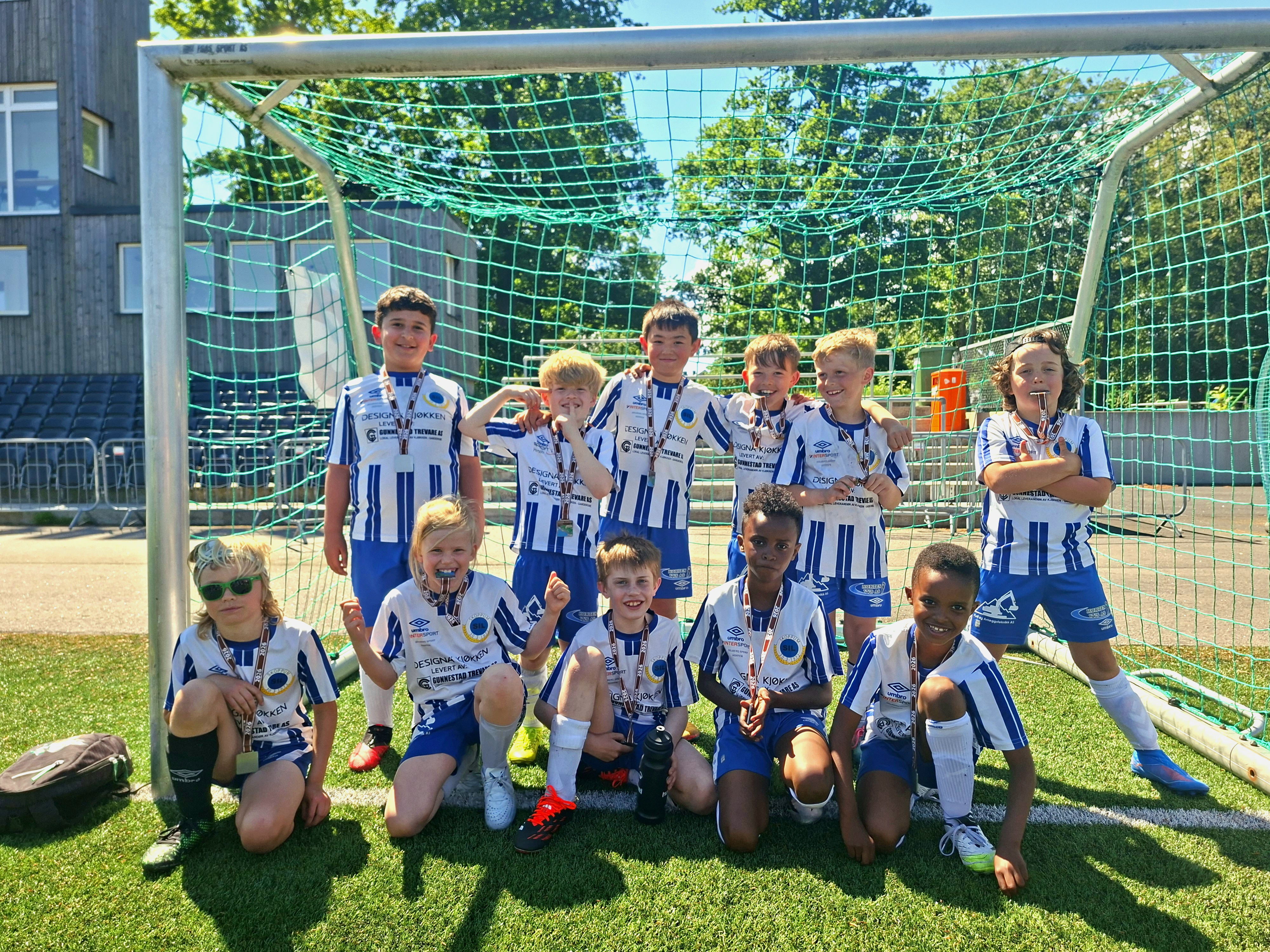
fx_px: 844
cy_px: 476
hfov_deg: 73.9
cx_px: 635
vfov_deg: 58.9
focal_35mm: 23
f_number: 1.8
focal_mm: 5.54
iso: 50
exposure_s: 1/909
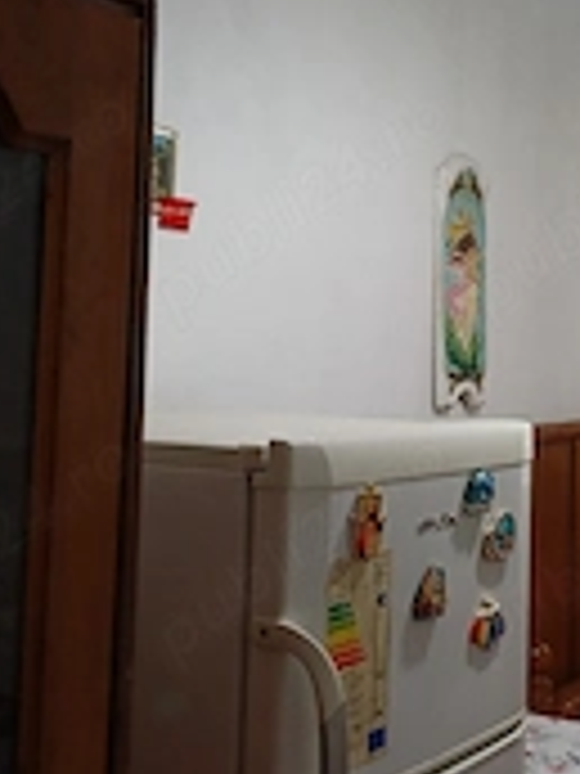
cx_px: 459
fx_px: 1296
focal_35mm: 58
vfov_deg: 33.0
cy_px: 279
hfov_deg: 24.8
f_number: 1.8
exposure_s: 1/50
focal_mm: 4.65
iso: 250
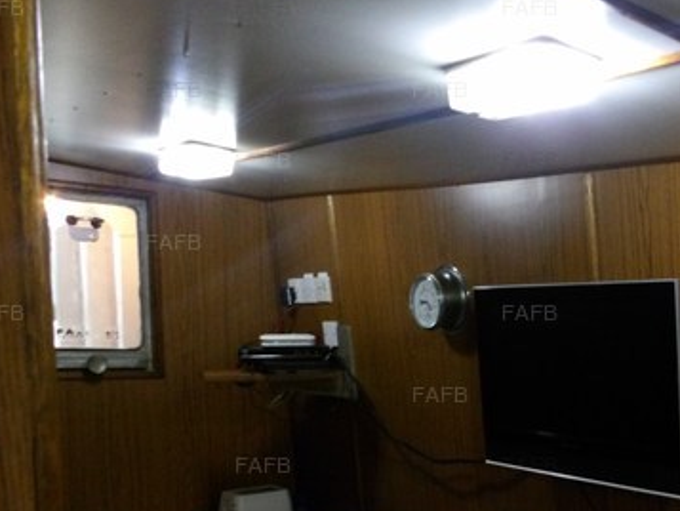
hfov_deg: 41.7
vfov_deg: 32.3
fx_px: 845
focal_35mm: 43
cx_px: 558
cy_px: 437
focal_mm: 4.3
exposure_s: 1/15
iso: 667
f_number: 4.1
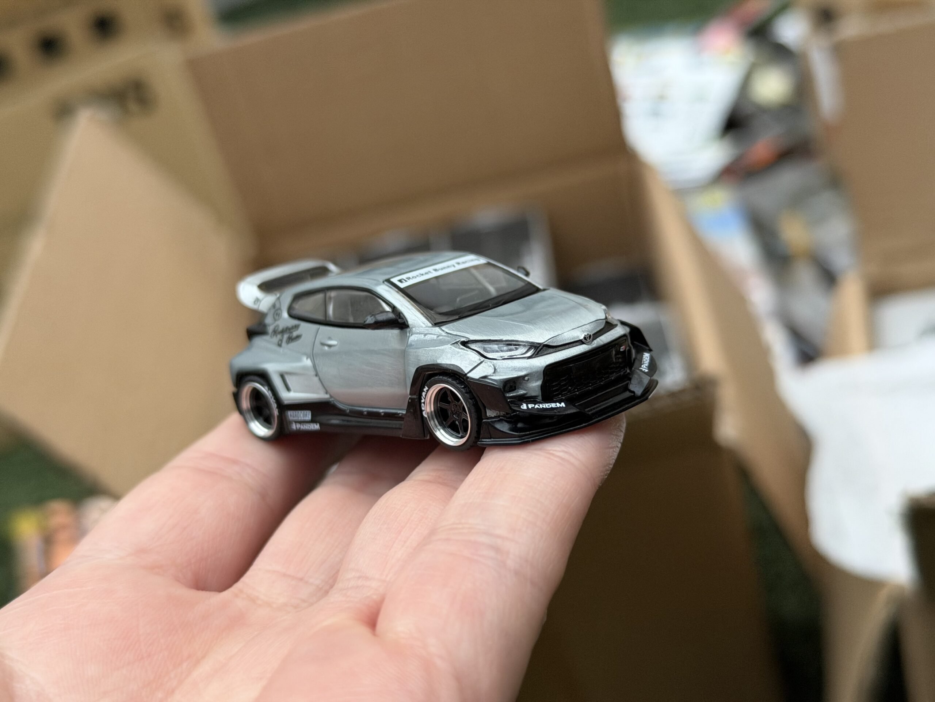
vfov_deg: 30.3
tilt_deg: -27.6
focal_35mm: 48
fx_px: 1297
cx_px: 468
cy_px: 351
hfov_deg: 39.7
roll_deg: +17.1
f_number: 1.78
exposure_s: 1/48
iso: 250
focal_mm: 6.76
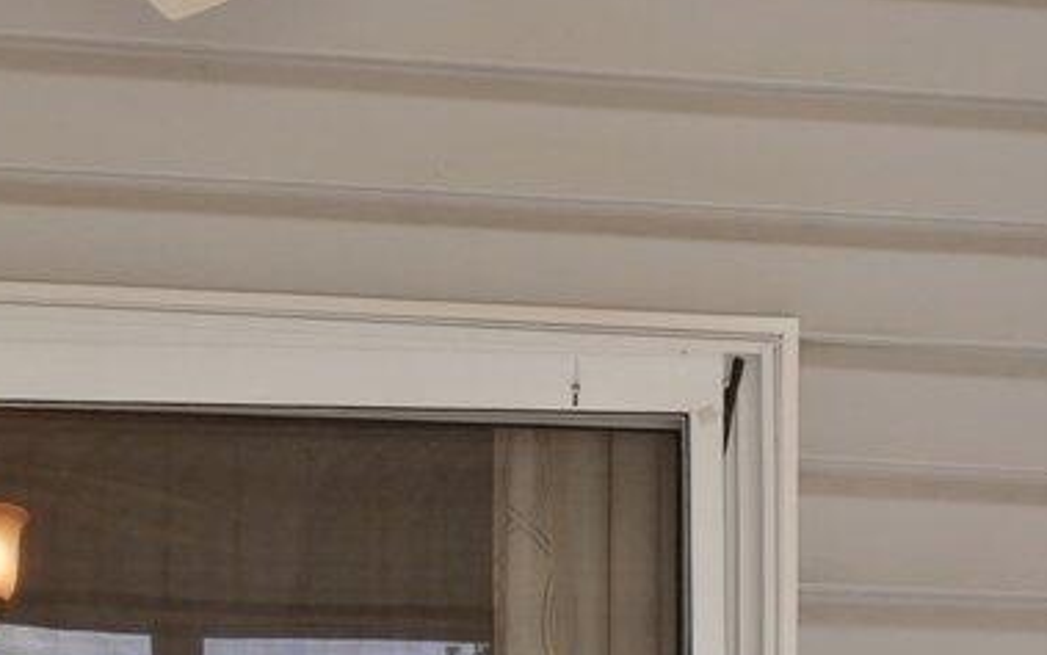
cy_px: 1201
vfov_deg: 14.7
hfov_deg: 26.2
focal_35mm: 77
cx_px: 182
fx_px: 2197
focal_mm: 14
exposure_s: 1/40
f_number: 11
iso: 400
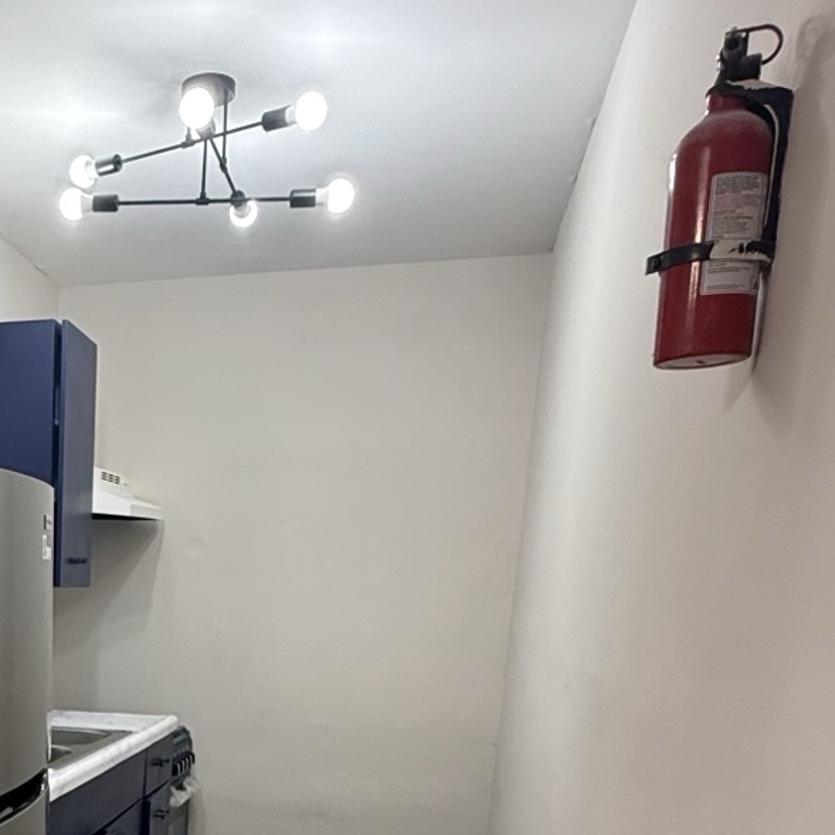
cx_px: 28
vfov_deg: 36.2
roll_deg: -1.0
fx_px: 1146
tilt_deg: -11.9
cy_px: 829
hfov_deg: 36.6
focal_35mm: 42
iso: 250
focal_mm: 2.22
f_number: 2.2
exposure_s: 1/120
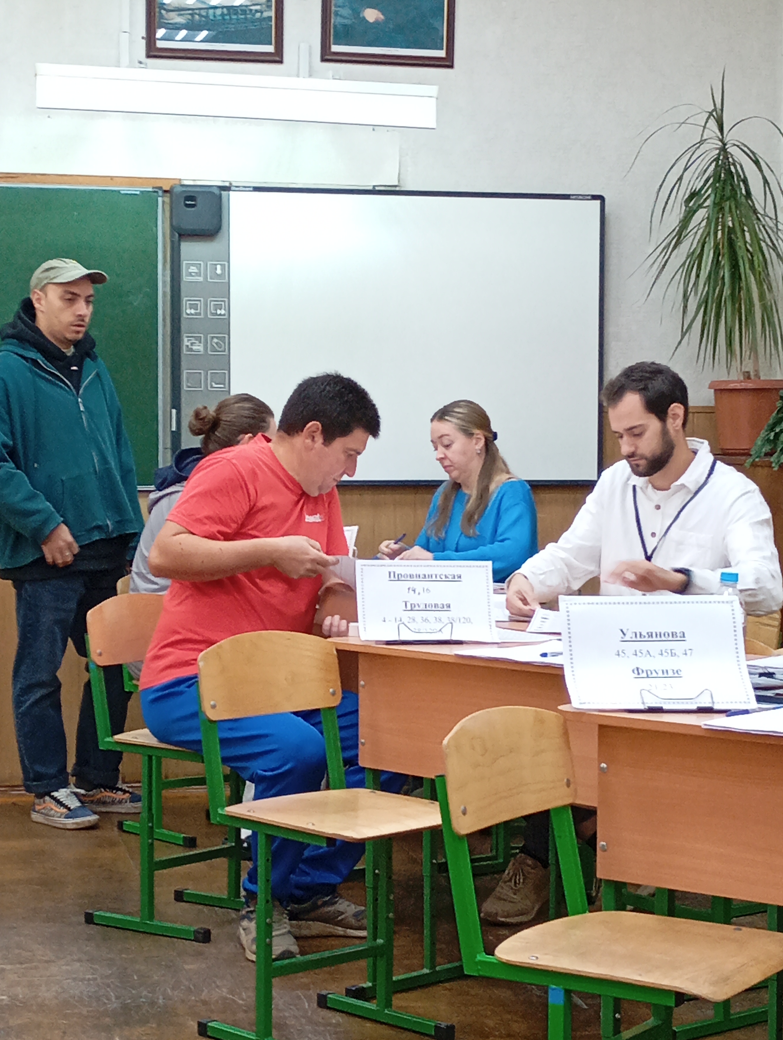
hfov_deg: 20.8
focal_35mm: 71
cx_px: 374
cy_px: 550
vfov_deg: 27.4
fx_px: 2136
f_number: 1.8
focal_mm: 4.27
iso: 219
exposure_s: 1/33.3
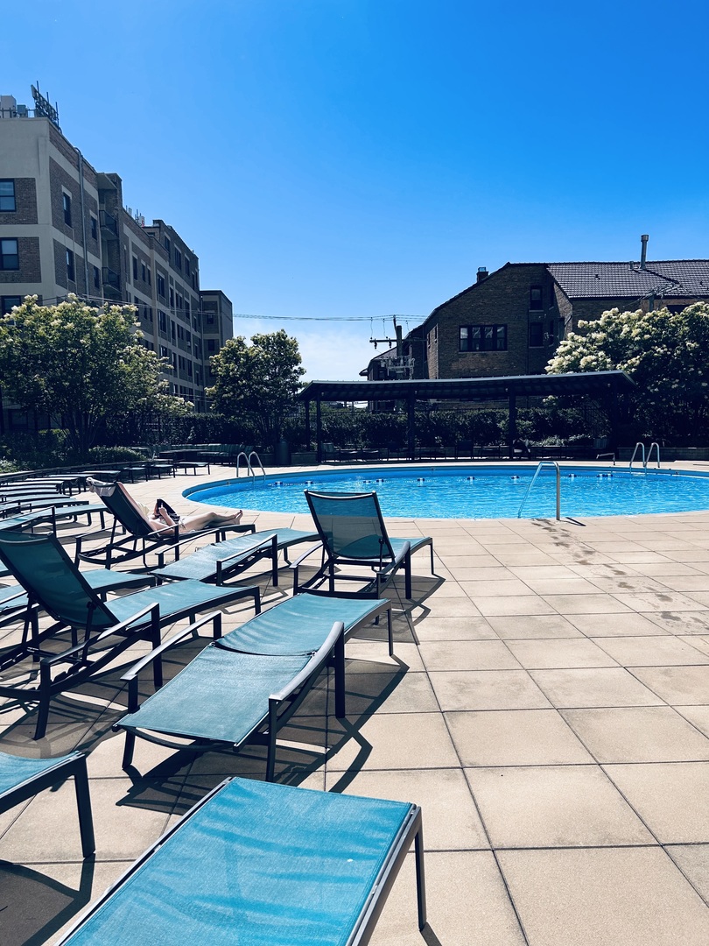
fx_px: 710
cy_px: 473
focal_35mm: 26
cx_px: 354
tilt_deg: -3.7
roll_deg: +0.6
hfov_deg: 53.1
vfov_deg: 67.3
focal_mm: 5.7
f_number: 1.5
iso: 50
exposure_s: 1/6211
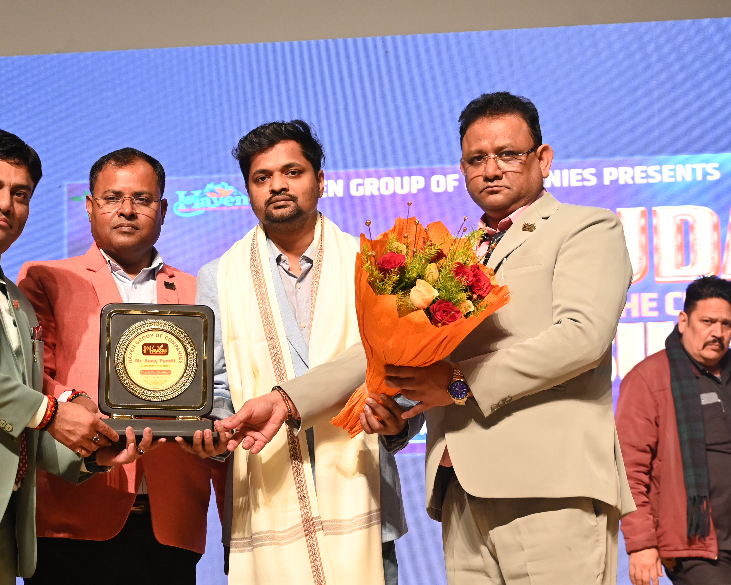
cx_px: 381
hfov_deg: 17.6
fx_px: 2358
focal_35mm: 109
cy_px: 353
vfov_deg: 14.1
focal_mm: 62
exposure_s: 1/125
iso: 1250
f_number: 4
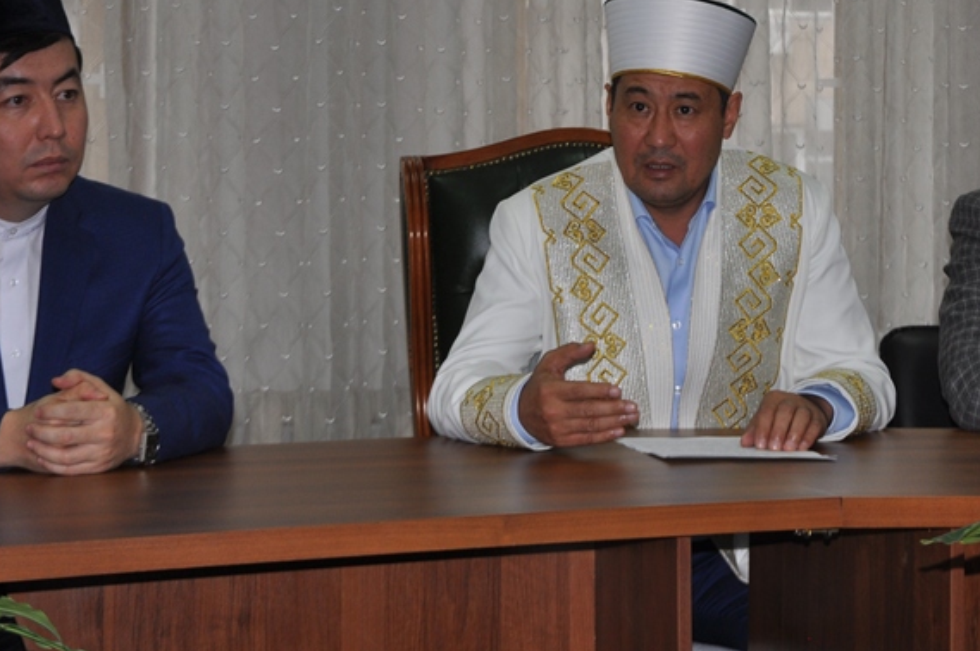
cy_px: 145
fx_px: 2937
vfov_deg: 12.6
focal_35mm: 108
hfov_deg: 18.9
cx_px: 639
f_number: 4.5
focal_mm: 40
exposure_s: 1/60
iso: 200
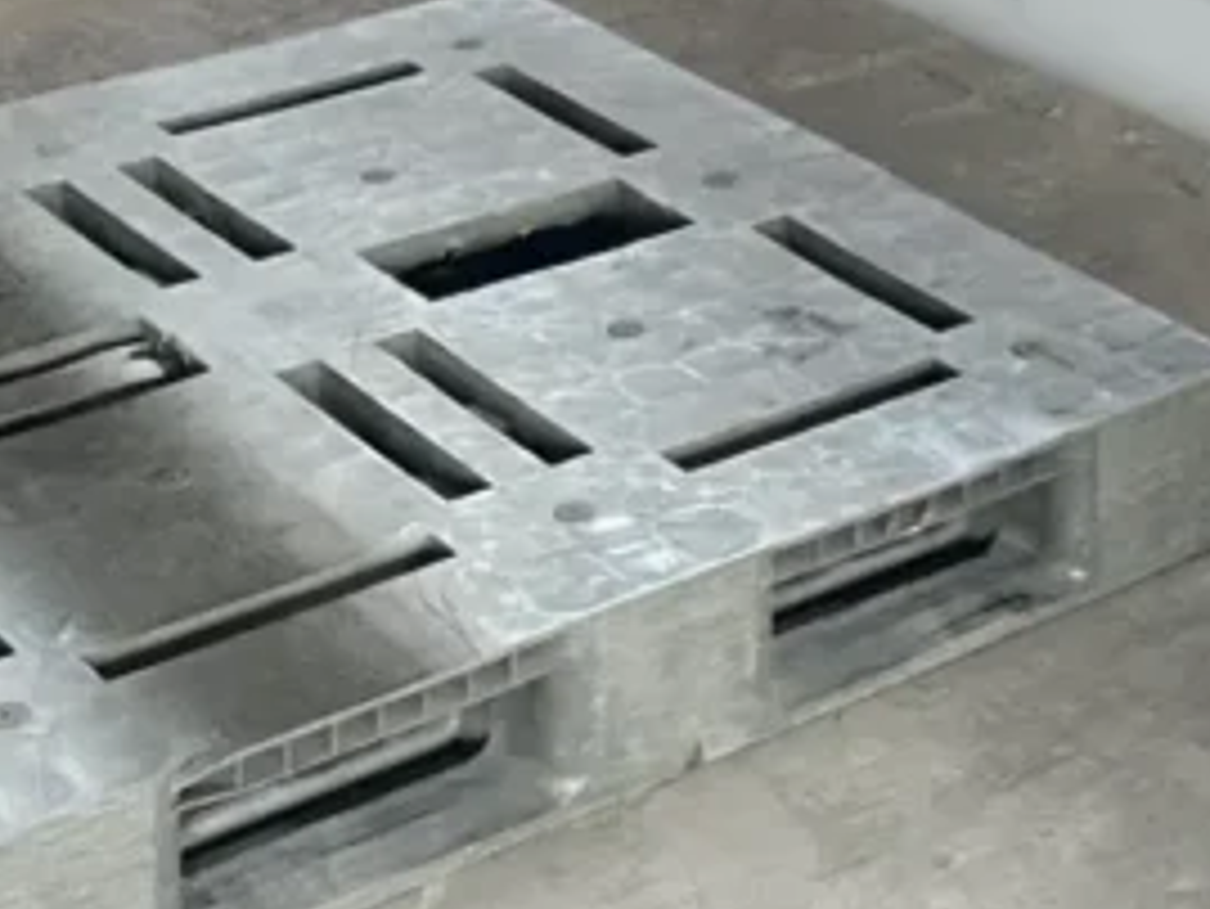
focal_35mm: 99
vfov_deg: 13.3
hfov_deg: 19.5
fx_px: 3462
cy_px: -792
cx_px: 1075
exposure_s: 1/60
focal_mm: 4.2
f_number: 1.6
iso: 400
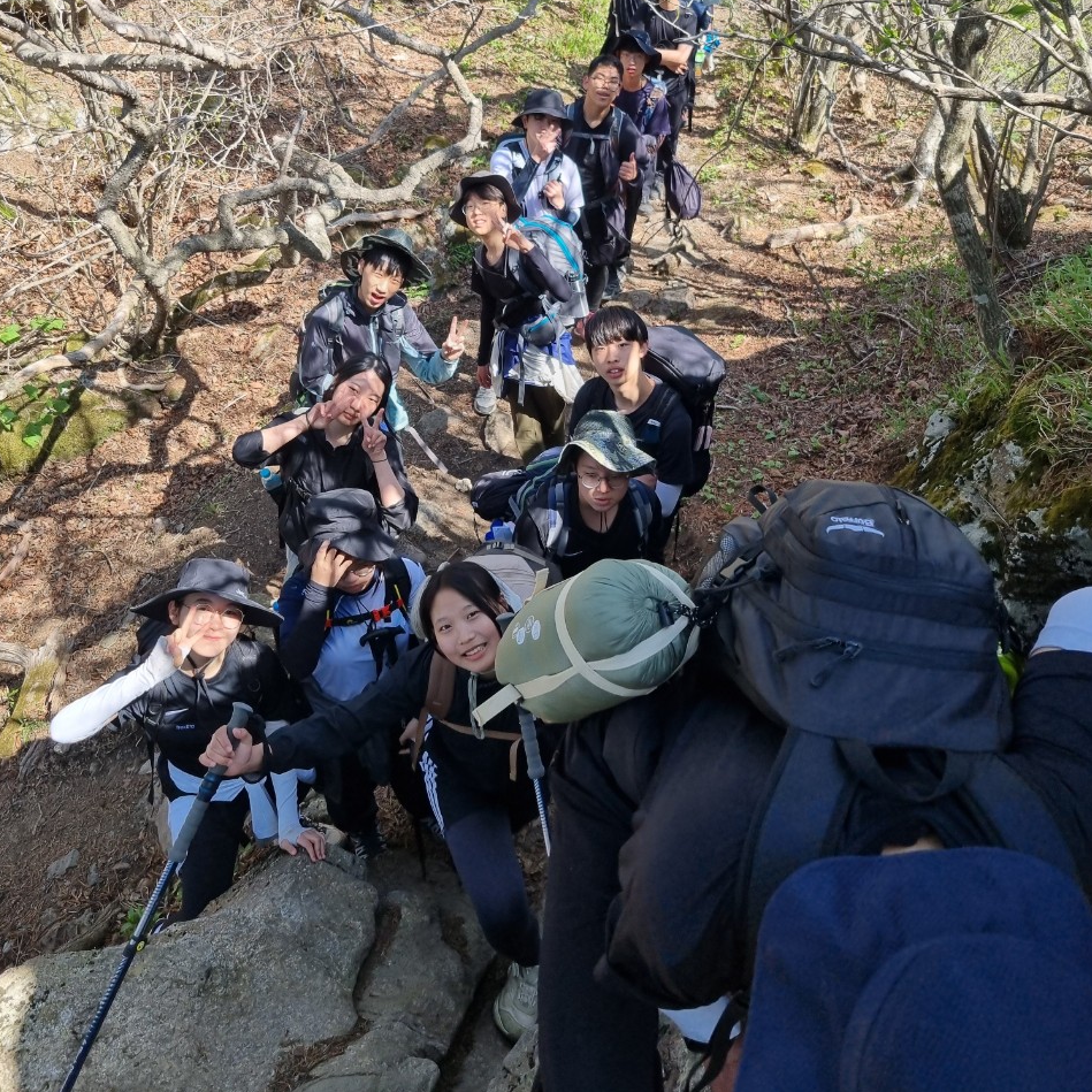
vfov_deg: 51.6
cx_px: 545
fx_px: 1106
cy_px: 369
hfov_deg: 52.5
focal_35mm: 31
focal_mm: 5.4
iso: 50
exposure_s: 1/714
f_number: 1.8
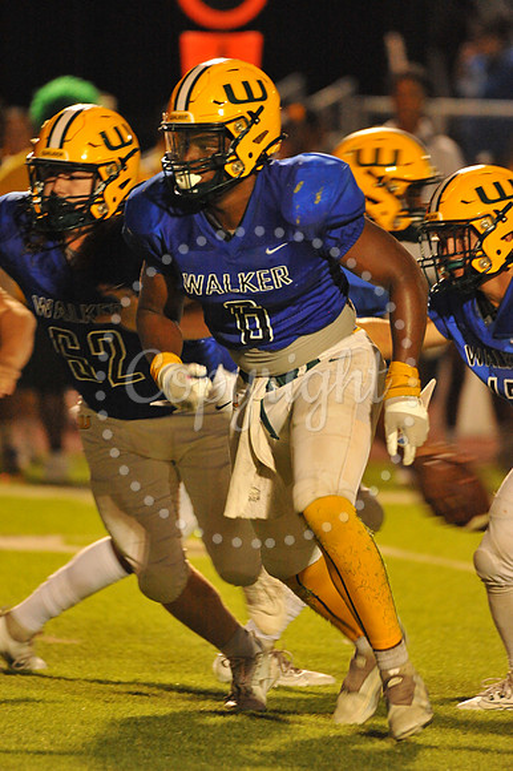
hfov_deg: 2.3
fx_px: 12839
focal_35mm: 600
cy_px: 386
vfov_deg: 3.4
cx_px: 256
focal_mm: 600
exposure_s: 1/160
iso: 6400
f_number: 6.3
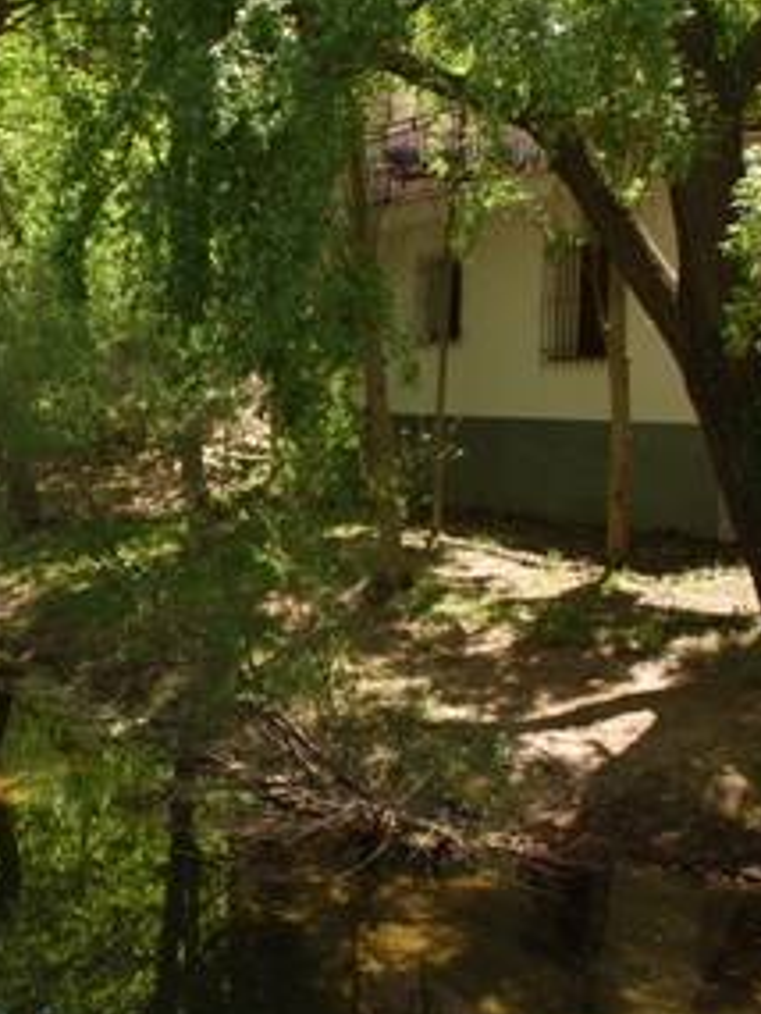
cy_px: 512
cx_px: -21
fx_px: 1465
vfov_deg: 38.2
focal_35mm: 50
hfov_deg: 27.3
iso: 100
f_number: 9
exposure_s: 1/30
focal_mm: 22
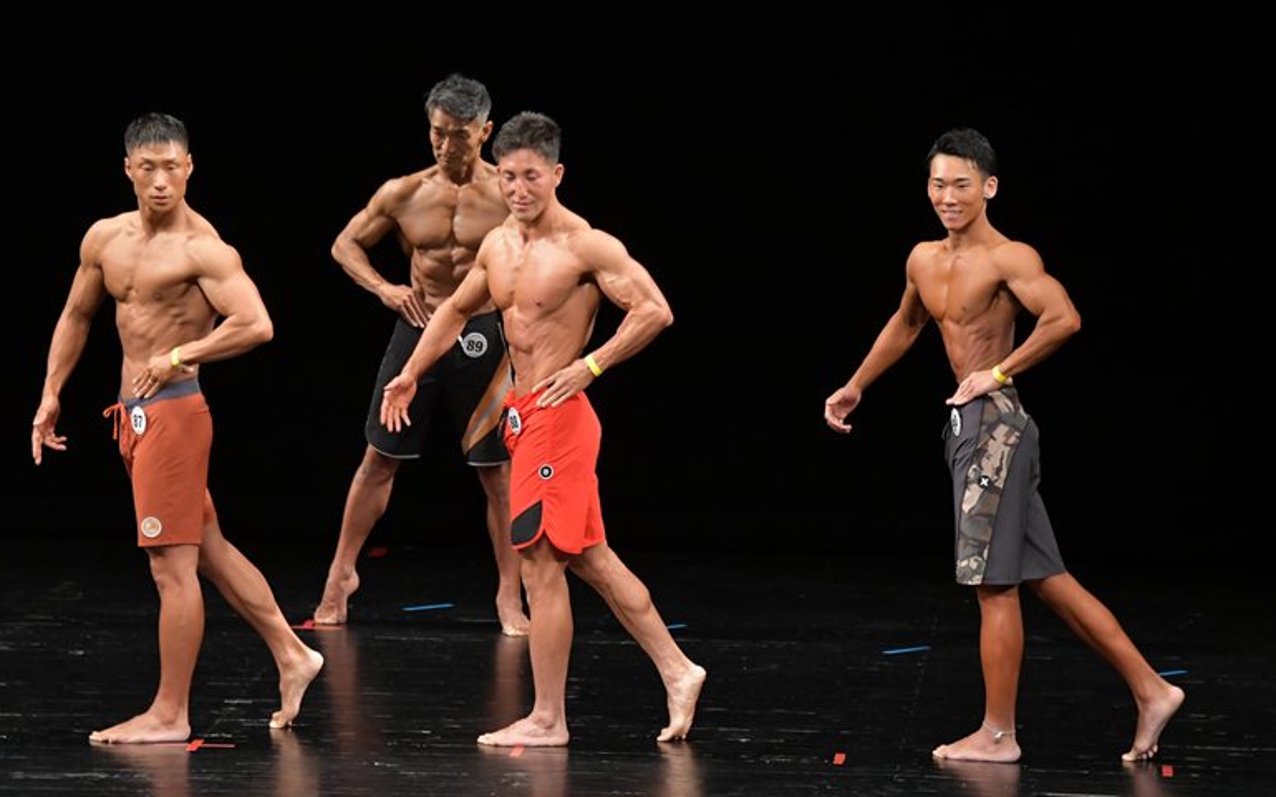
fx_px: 8553
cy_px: 418
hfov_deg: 8.5
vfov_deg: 5.3
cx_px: 640
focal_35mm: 246
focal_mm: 160
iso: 3200
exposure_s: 1/400
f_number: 5.6
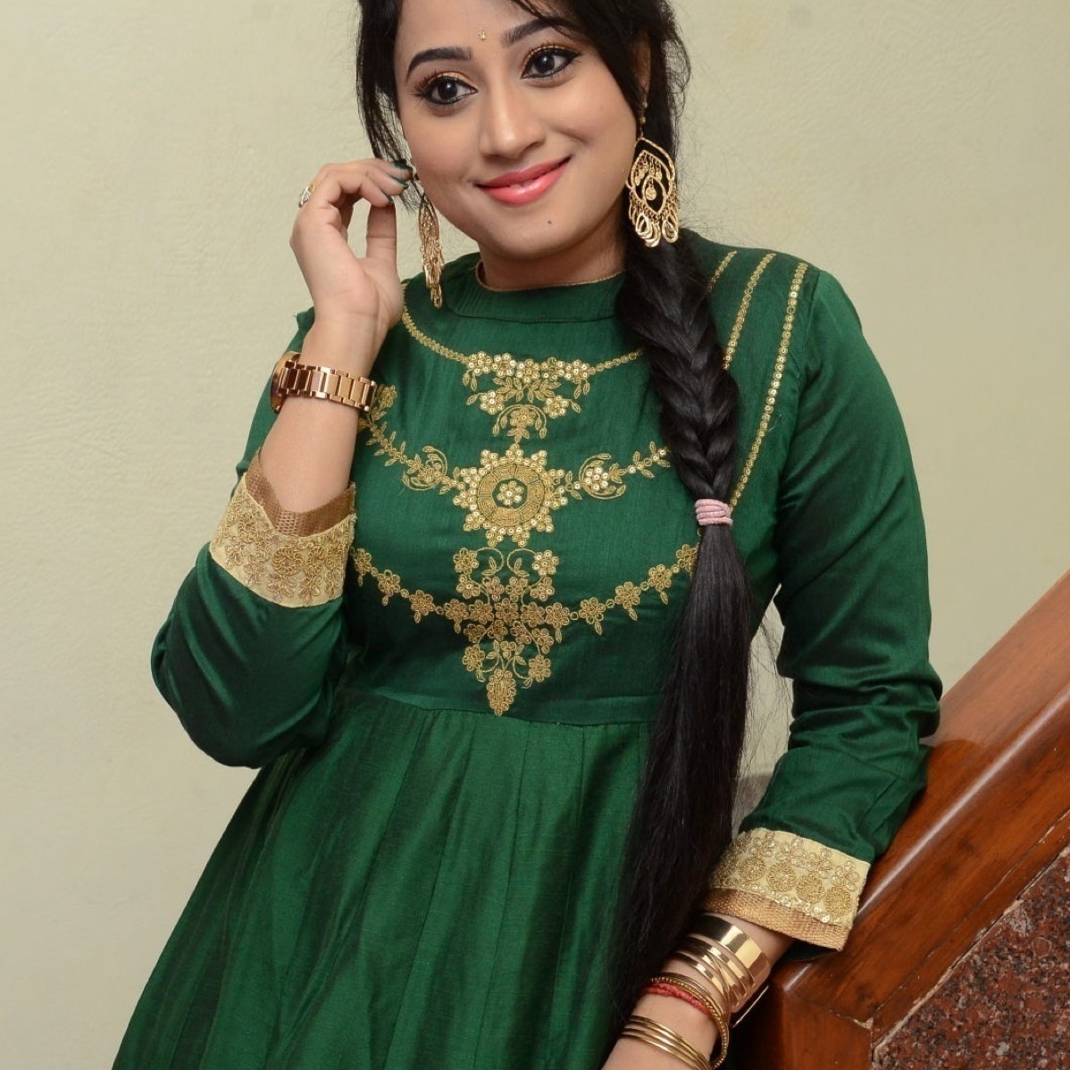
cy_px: 577
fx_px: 3030
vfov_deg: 20.0
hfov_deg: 20.0
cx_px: 535
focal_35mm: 87
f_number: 7.1
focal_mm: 45
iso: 1600
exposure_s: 1/125
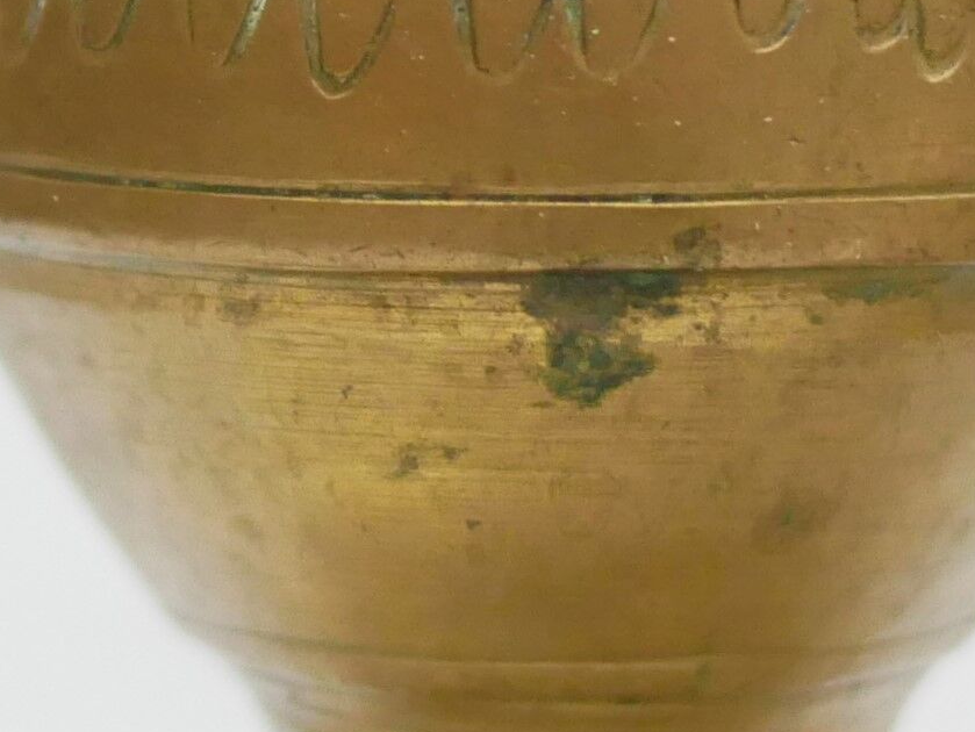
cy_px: -74
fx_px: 6030
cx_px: 80
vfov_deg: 6.9
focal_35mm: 214
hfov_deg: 9.2
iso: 1000
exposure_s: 1/60
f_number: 1.7
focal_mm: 20
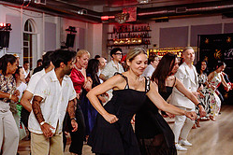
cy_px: 136
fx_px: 388
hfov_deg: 31.8
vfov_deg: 22.2
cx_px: 22
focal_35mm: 60
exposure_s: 1/640
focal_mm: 17
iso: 1250
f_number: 2.8
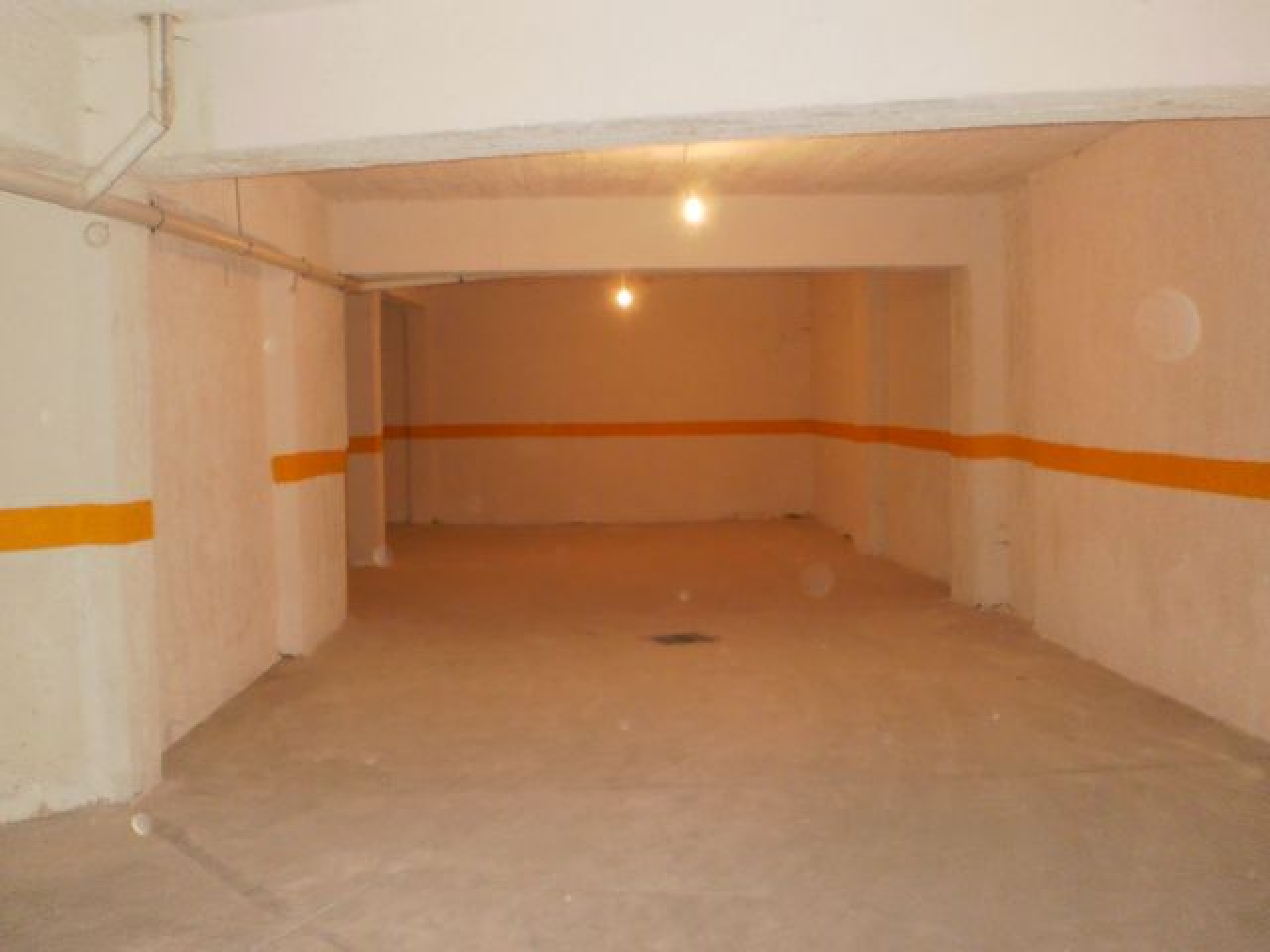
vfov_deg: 39.7
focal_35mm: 36
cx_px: 635
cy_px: 476
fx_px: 1321
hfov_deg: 51.4
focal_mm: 6.3
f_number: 3.1
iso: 500
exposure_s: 1/30
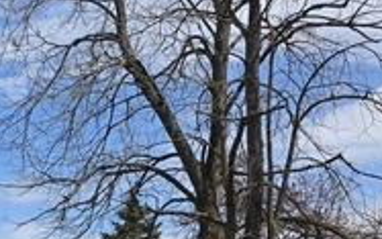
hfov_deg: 20.2
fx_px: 906
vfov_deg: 14.2
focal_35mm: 87
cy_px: 343
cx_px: -203
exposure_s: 1/7944
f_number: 1.7
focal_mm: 6.3
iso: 80
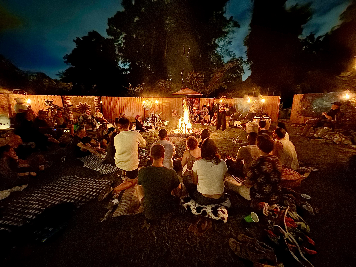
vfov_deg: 85.7
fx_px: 144
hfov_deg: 102.1
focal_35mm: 14
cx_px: 178
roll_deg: -0.6
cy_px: 134
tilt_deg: -12.5
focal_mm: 2.22
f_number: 2.2
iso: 5000
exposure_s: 1/7
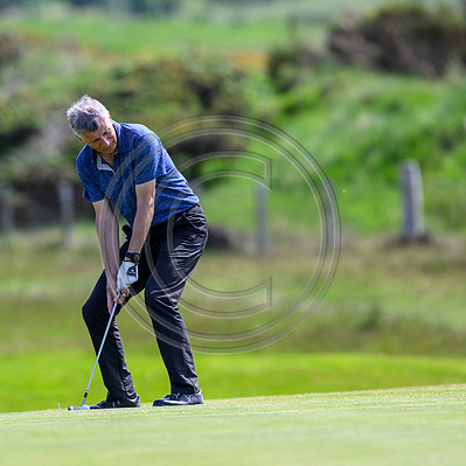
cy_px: 231
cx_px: 204
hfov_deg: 3.4
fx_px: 7874
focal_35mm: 517
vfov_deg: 3.4
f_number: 4
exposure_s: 1/2500
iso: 500
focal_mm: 400
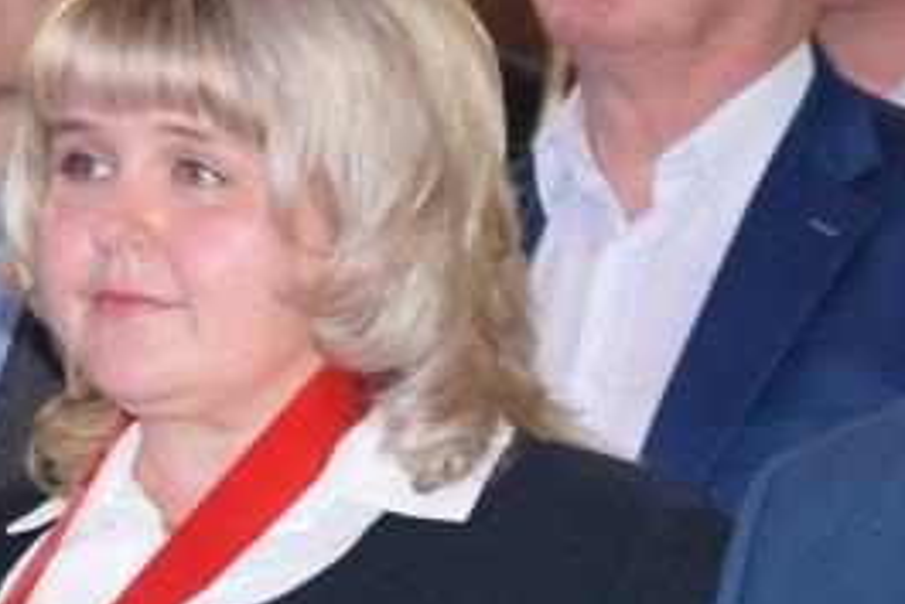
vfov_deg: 4.3
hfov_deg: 6.5
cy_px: 63
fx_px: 8022
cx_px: 362
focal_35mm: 319
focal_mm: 55
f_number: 5.6
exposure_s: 1/60
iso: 1800
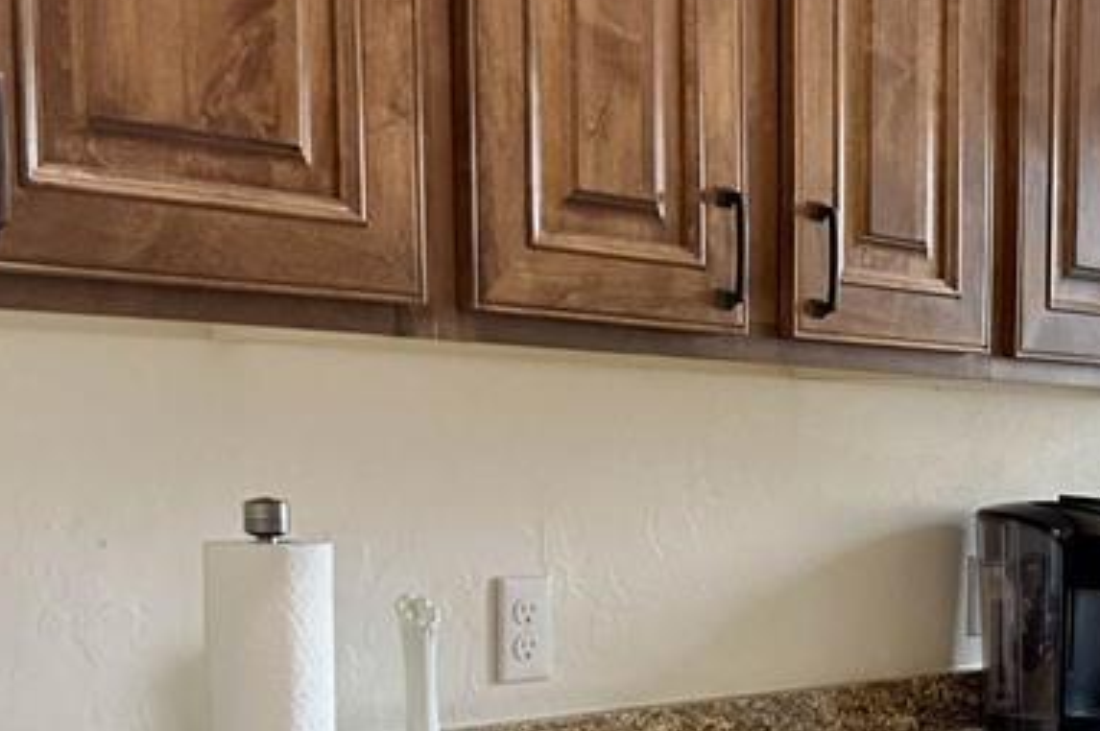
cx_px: 1074
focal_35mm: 67
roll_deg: -2.1
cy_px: 691
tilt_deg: -6.9
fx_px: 2045
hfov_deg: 28.4
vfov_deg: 19.8
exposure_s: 1/120
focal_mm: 6.86
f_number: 1.78
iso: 200
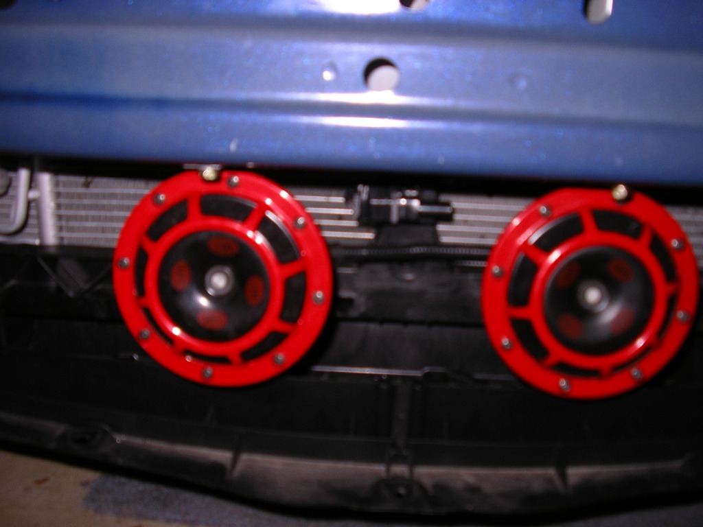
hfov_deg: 49.0
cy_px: 264
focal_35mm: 38
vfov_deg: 37.7
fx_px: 772
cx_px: 352
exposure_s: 1/60
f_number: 2.9
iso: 50
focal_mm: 5.8
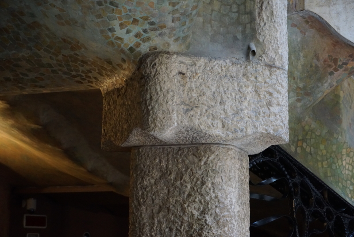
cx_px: 177
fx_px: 689
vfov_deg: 19.5
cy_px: 118
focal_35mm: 70
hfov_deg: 28.8
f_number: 4
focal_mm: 70
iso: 6400
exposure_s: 1/125
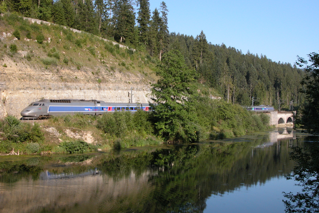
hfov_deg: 35.1
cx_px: 159
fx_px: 505
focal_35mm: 57
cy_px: 95
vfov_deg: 23.8
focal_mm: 13.7
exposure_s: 1/500
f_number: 4.9
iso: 100
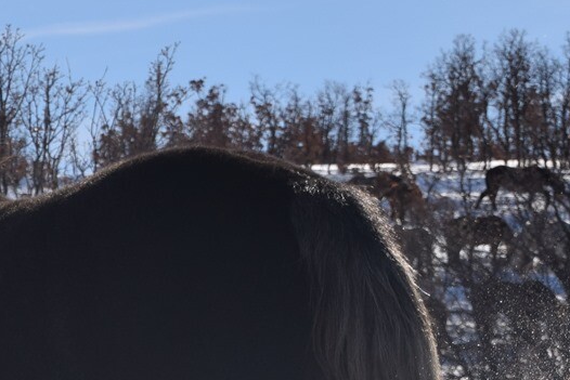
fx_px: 6065
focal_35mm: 383
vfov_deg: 3.6
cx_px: -244
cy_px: 328
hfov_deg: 5.3
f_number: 8
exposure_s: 1/2000
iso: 200
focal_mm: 70
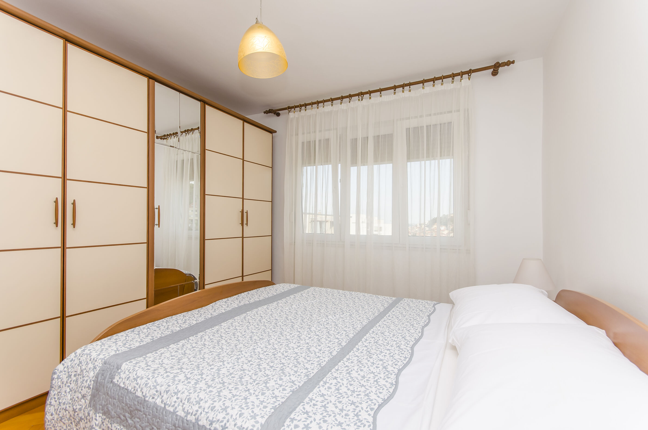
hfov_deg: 100.5
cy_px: 215
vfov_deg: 77.1
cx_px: 324
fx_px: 269
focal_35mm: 15
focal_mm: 10
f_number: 8
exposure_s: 1/100
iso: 100
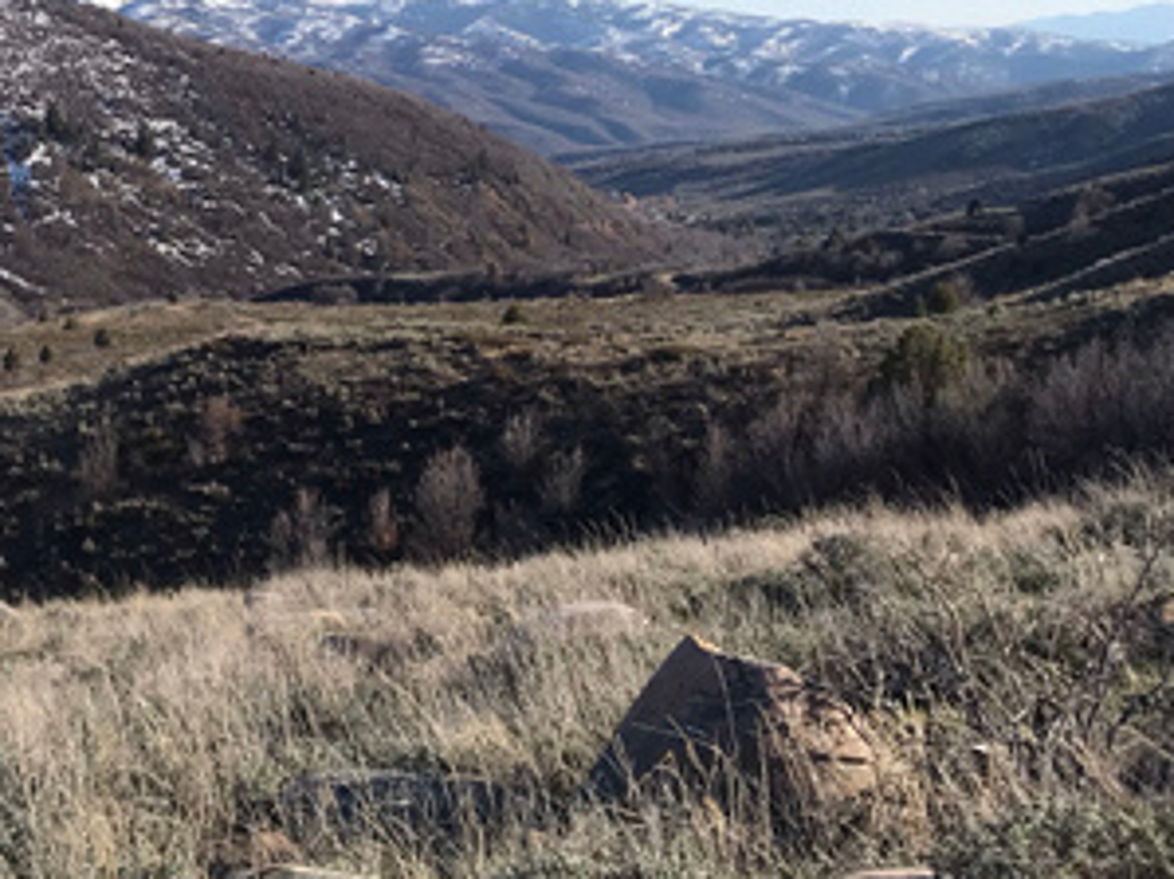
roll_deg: +0.6
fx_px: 2034
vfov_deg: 24.2
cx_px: 251
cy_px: 247
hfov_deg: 31.4
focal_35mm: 60
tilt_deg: -2.7
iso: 20
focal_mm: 3.99
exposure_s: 1/2083
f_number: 1.8
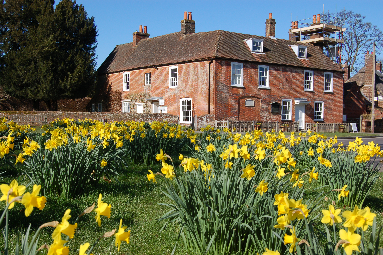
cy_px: 128
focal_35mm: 45
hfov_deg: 43.6
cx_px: 192
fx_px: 478
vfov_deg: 29.8
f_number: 9
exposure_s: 1/320
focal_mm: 30
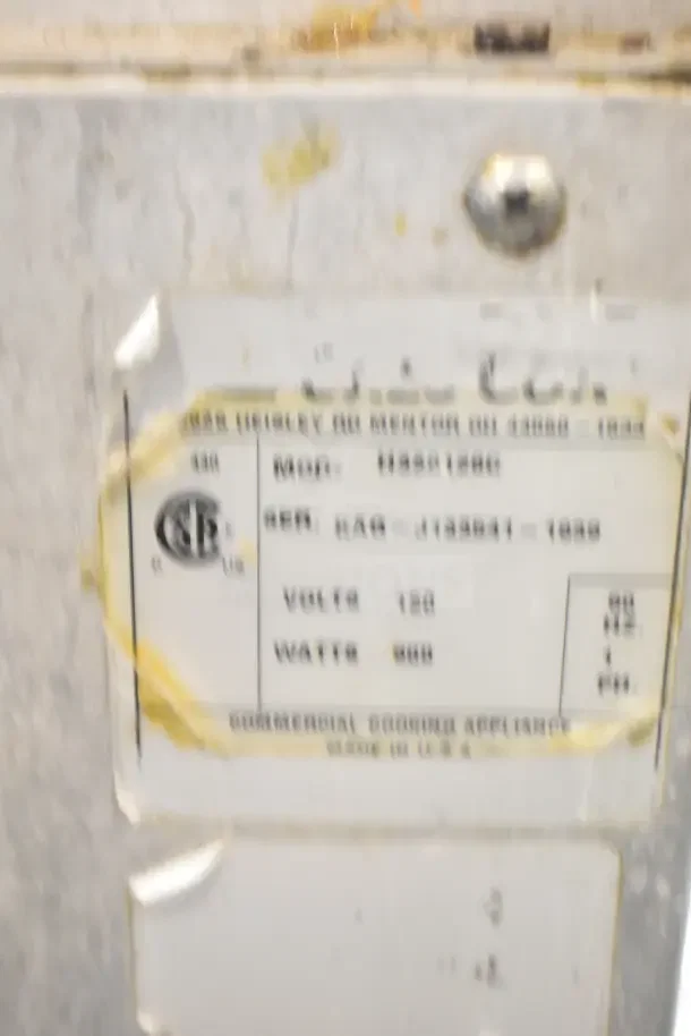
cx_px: 346
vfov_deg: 35.0
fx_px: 1640
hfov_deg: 23.8
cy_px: 518
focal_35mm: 57
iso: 2500
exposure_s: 1/60
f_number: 4.8
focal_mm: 38
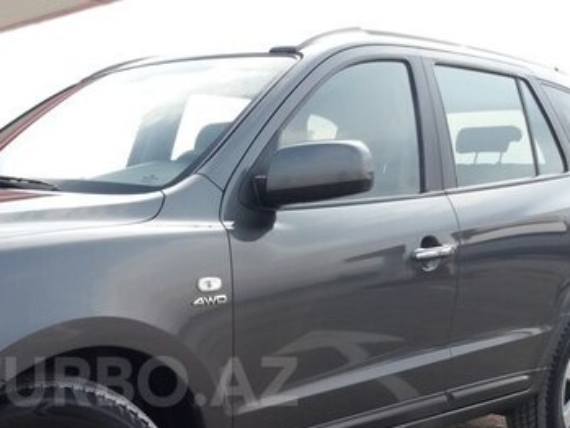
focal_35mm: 53
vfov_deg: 26.6
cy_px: 381
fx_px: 873
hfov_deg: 35.2
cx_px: 131
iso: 64
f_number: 1.9
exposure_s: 1/532
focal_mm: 3.7
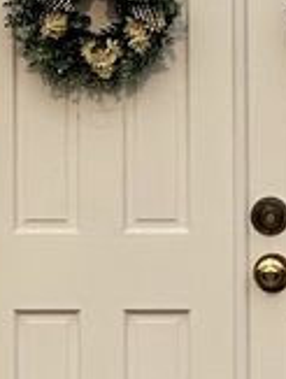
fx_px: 4137
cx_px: 253
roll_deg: -0.1
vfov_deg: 5.2
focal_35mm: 377
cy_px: 123
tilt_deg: -0.8
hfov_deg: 4.0
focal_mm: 9
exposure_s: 1/1292
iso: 32
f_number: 2.8
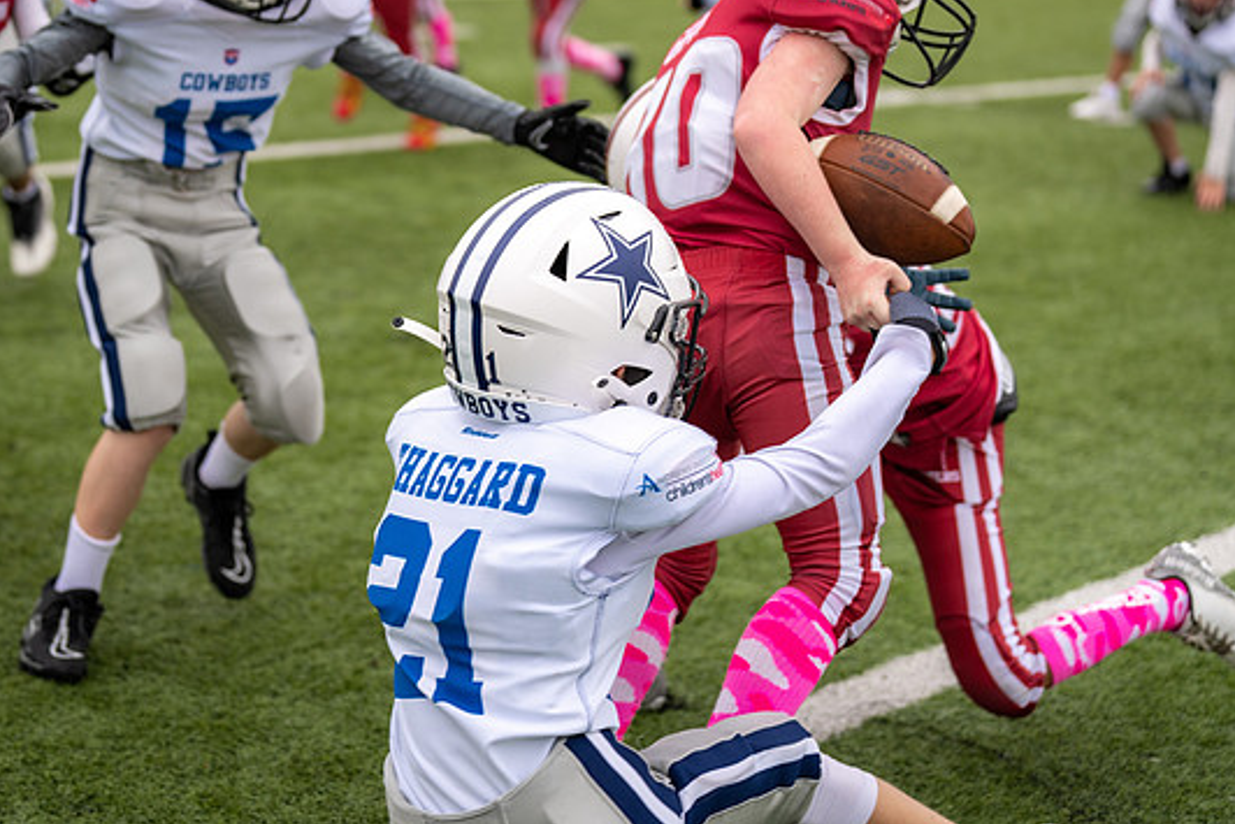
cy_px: 270
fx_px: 3260
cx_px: 399
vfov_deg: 14.4
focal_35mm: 95
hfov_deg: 21.4
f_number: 2.8
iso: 160
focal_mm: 70
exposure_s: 1/1250
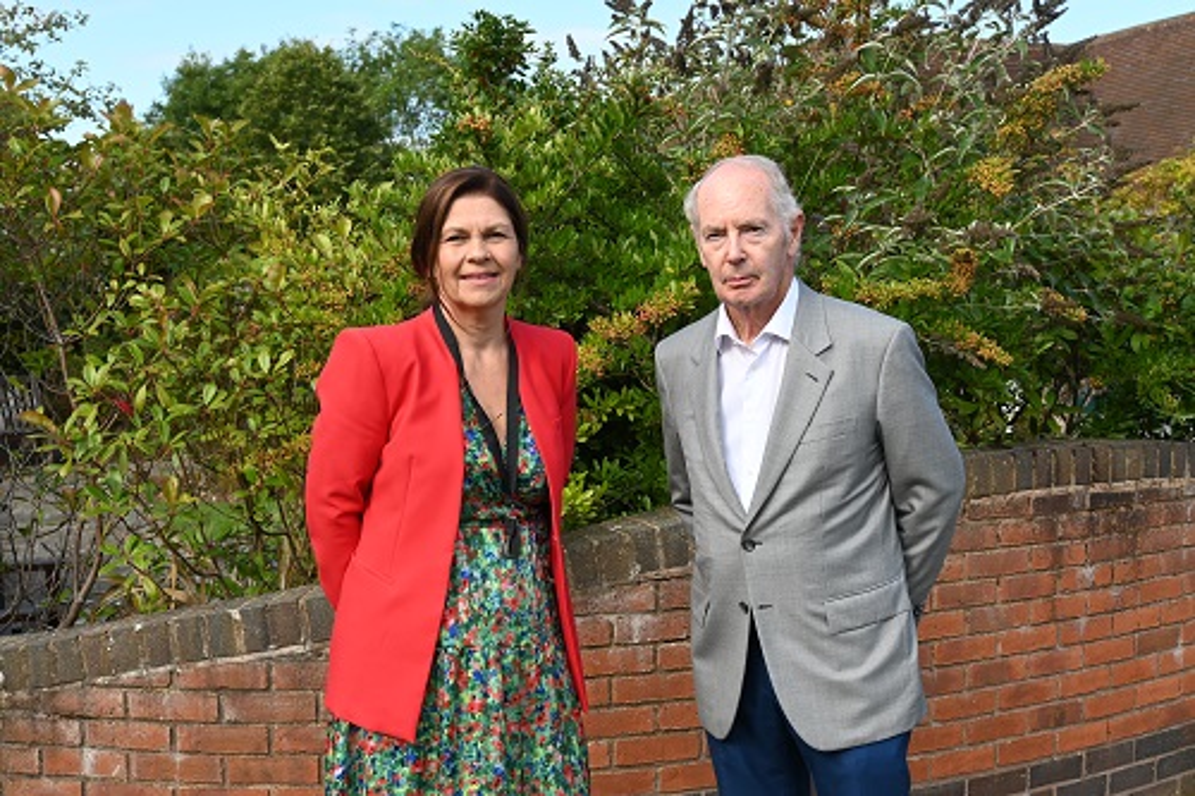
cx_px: 598
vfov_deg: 30.8
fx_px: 1443
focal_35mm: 44
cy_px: 398
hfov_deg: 45.0
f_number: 5.6
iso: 110
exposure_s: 1/250
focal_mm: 29
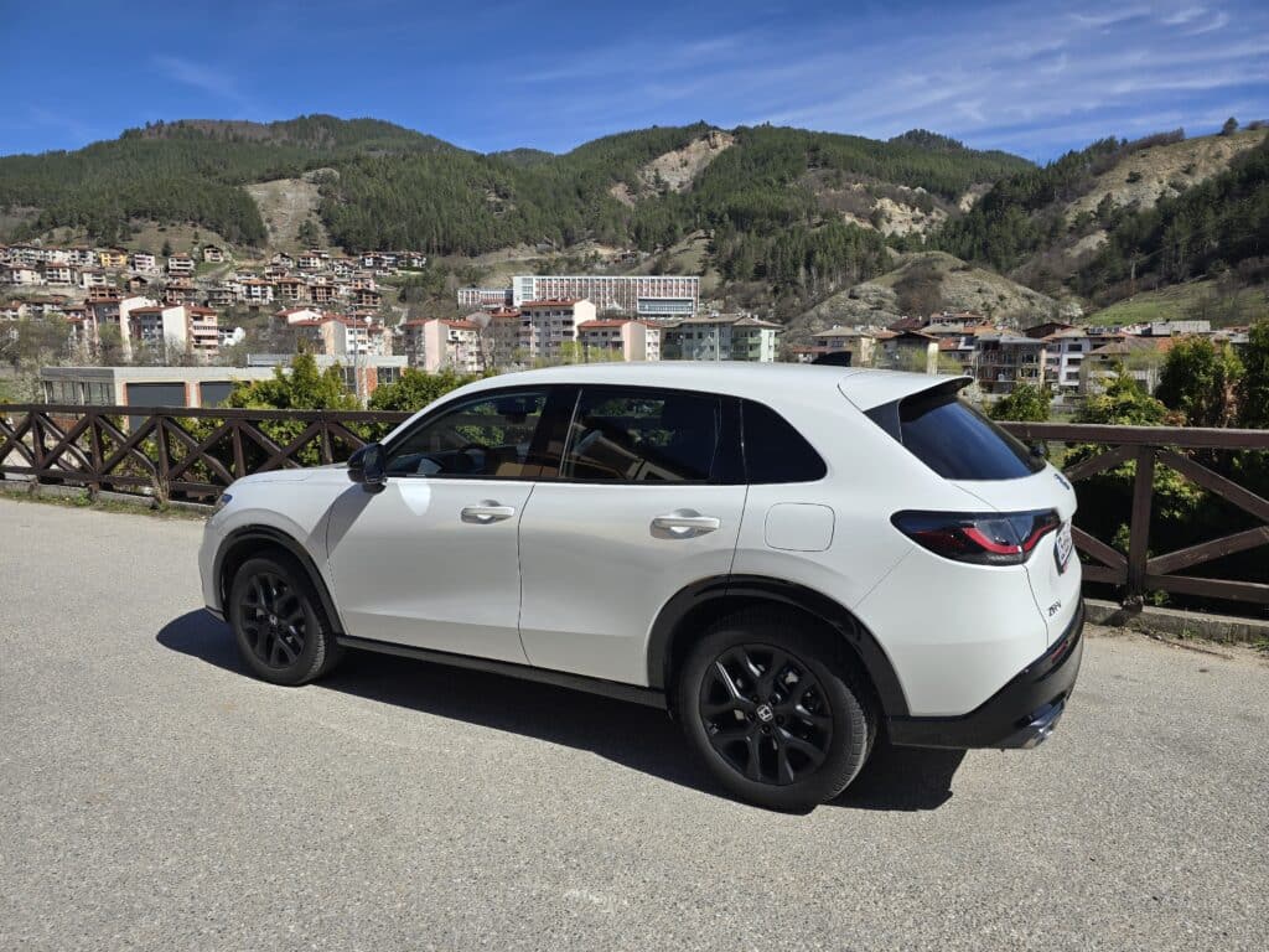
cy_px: 476
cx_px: 634
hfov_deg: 73.9
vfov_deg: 58.9
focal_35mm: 23
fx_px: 843
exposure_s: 1/1030
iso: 12
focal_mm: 6.3
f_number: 1.7
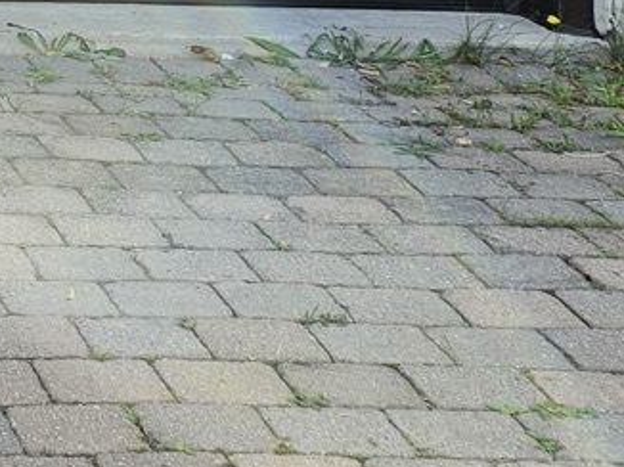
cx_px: -752
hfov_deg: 13.8
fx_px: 2035
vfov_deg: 11.1
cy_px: -634
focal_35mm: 113
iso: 32
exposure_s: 1/563
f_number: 1.8
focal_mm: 5.4
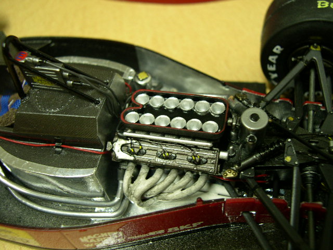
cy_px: 125
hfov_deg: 49.0
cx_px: 166
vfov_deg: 37.7
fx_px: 366
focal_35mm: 38
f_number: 2.8
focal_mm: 8
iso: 156
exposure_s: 1/5.1
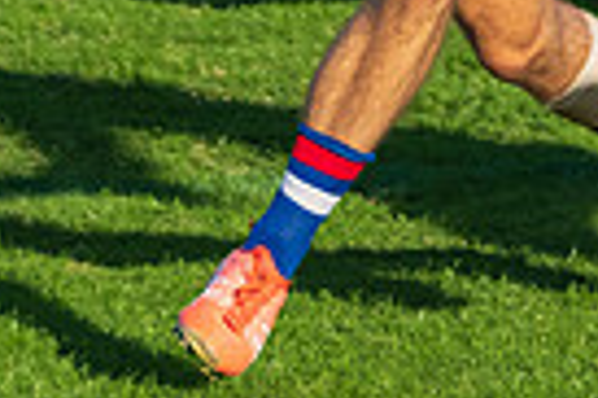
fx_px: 27906
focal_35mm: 1682
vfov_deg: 0.8
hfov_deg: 1.2
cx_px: 1298
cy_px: -156
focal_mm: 320
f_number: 5.6
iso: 1000
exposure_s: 1/4000
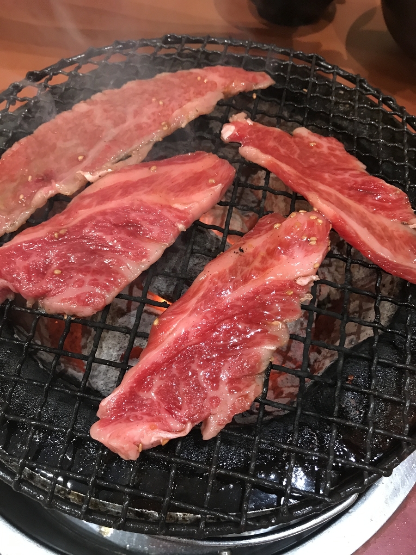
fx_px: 449
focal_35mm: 28
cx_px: 208
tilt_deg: -58.6
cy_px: 278
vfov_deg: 63.4
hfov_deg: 49.7
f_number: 1.8
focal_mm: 3.99
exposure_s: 1/13
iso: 100
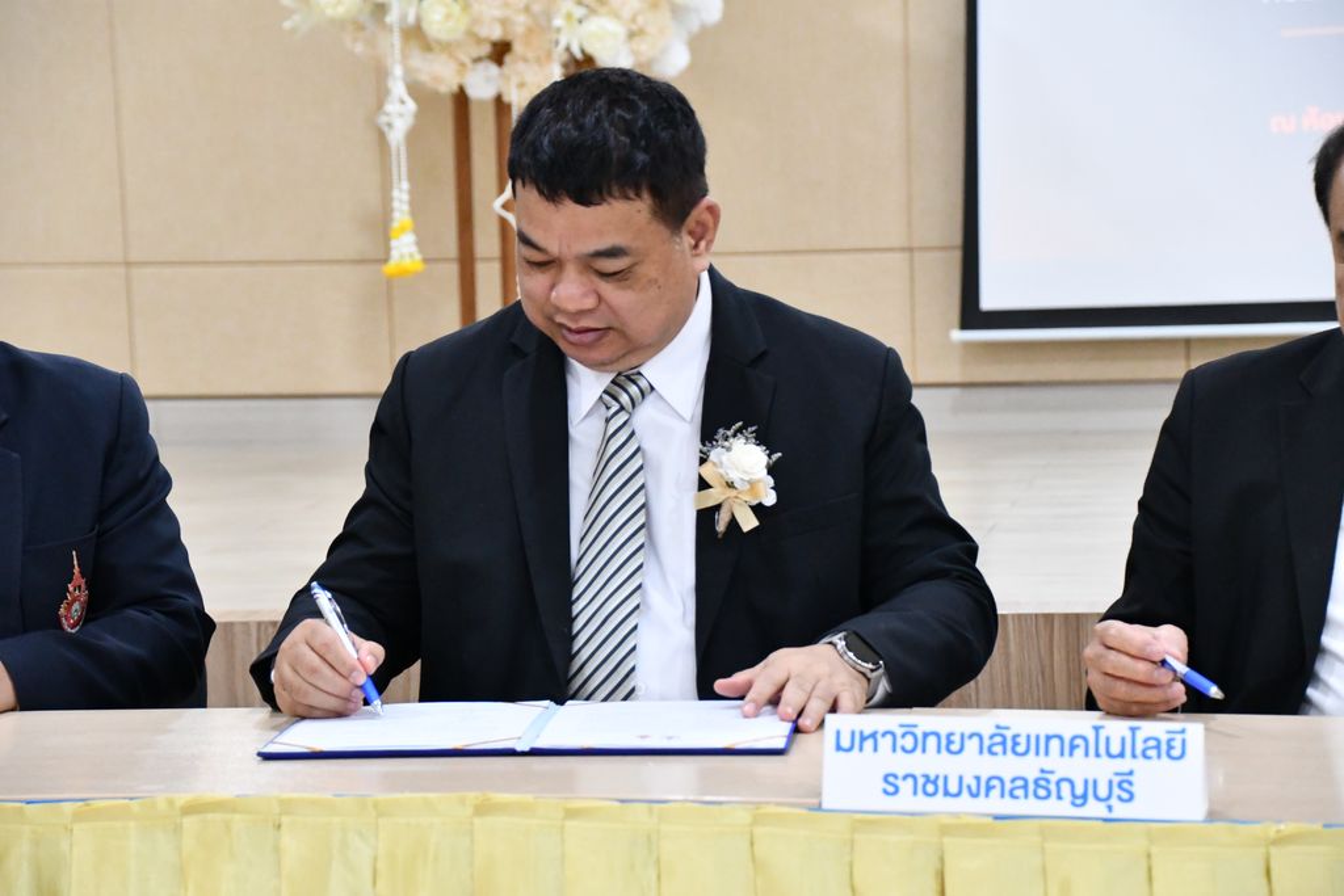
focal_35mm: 127
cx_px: 672
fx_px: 4742
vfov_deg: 10.8
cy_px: 448
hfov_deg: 16.1
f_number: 5.3
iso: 6400
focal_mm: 85
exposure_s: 1/125
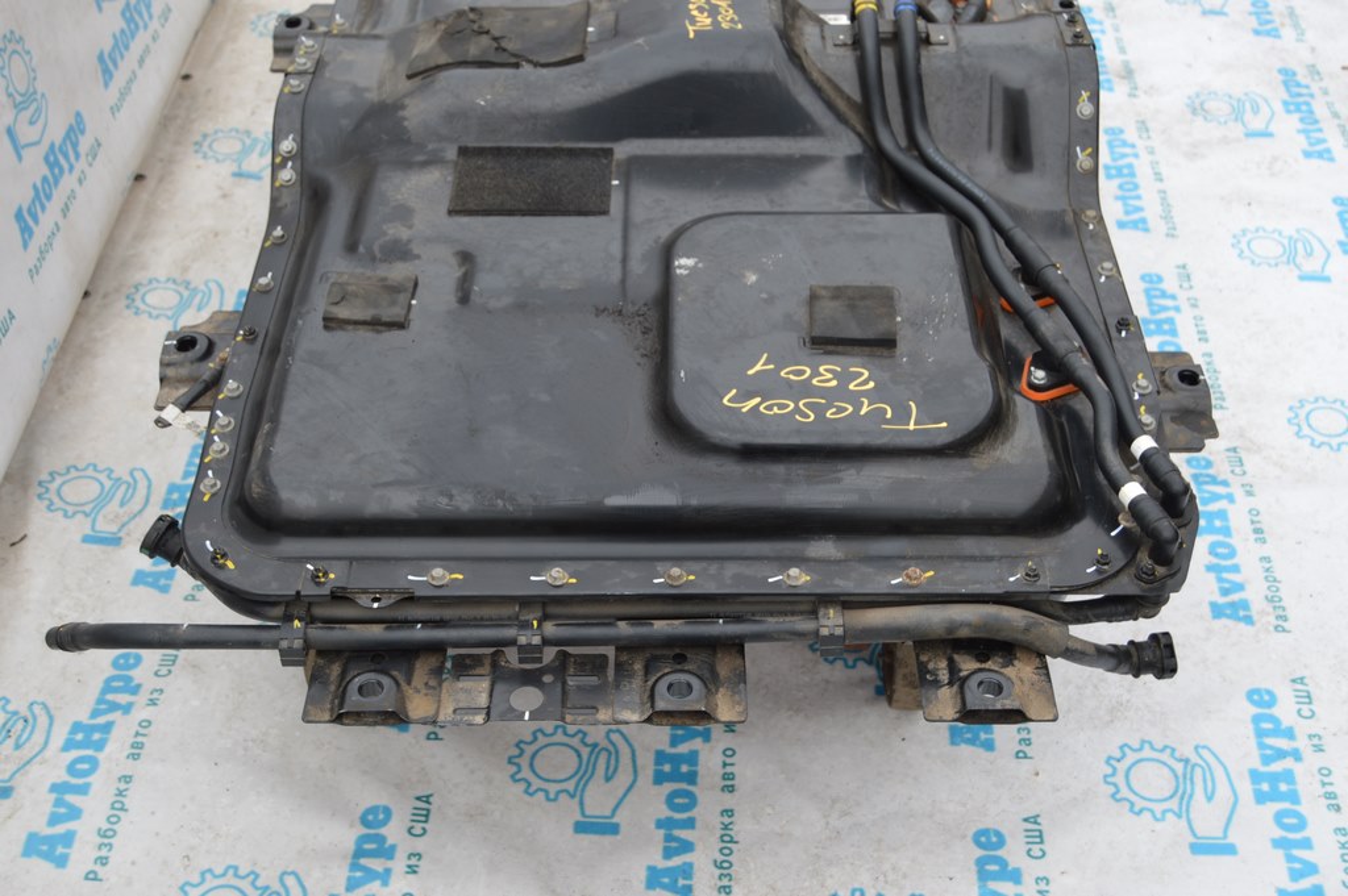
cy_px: 448
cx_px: 674
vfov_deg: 28.9
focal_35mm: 46
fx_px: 1740
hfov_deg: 42.4
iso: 140
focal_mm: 31
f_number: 5.6
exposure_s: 1/125
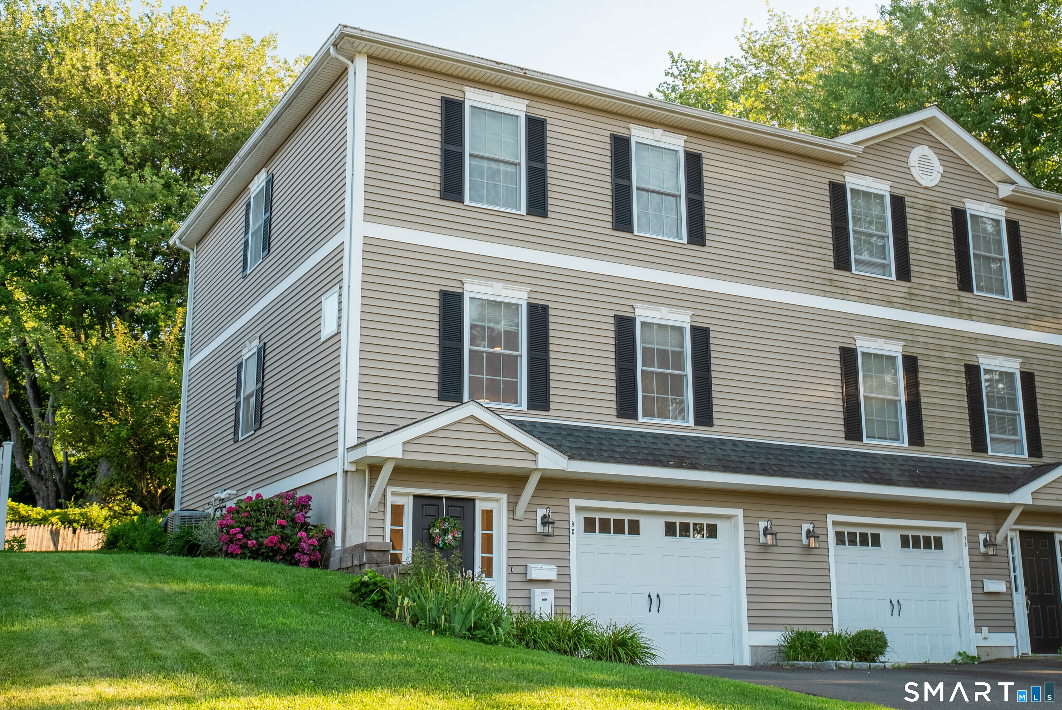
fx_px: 1210
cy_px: 355
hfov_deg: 47.4
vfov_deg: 32.7
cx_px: 531
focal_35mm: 41
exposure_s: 1/1250
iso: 640
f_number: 6.3
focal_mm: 41
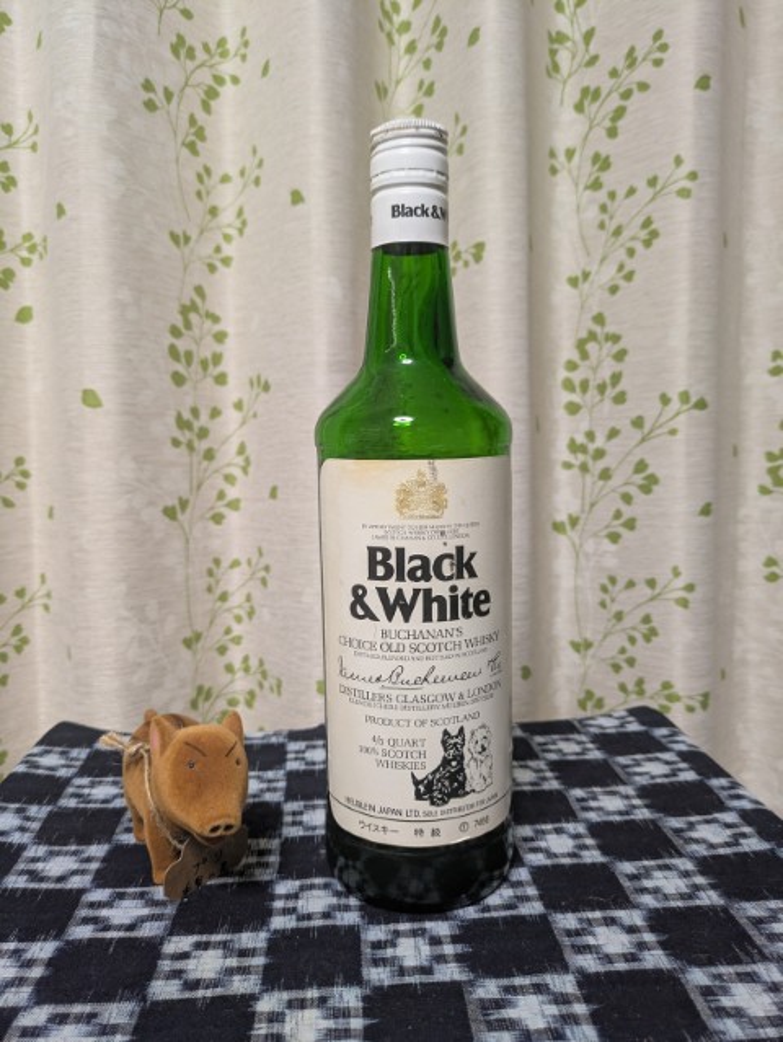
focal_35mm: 25
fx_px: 753
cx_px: 392
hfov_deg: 54.9
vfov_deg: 69.4
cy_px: 521
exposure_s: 1/33.3
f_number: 1.89
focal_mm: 5.43
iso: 345
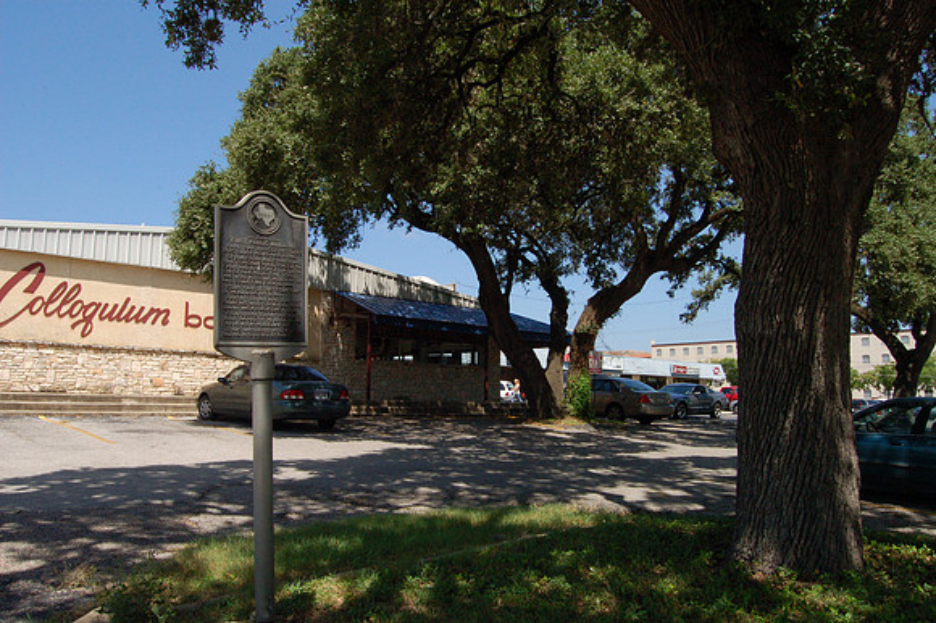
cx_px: 468
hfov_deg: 67.4
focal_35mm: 27
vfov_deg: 47.9
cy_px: 312
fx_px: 702
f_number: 14
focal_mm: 18
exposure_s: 1/320
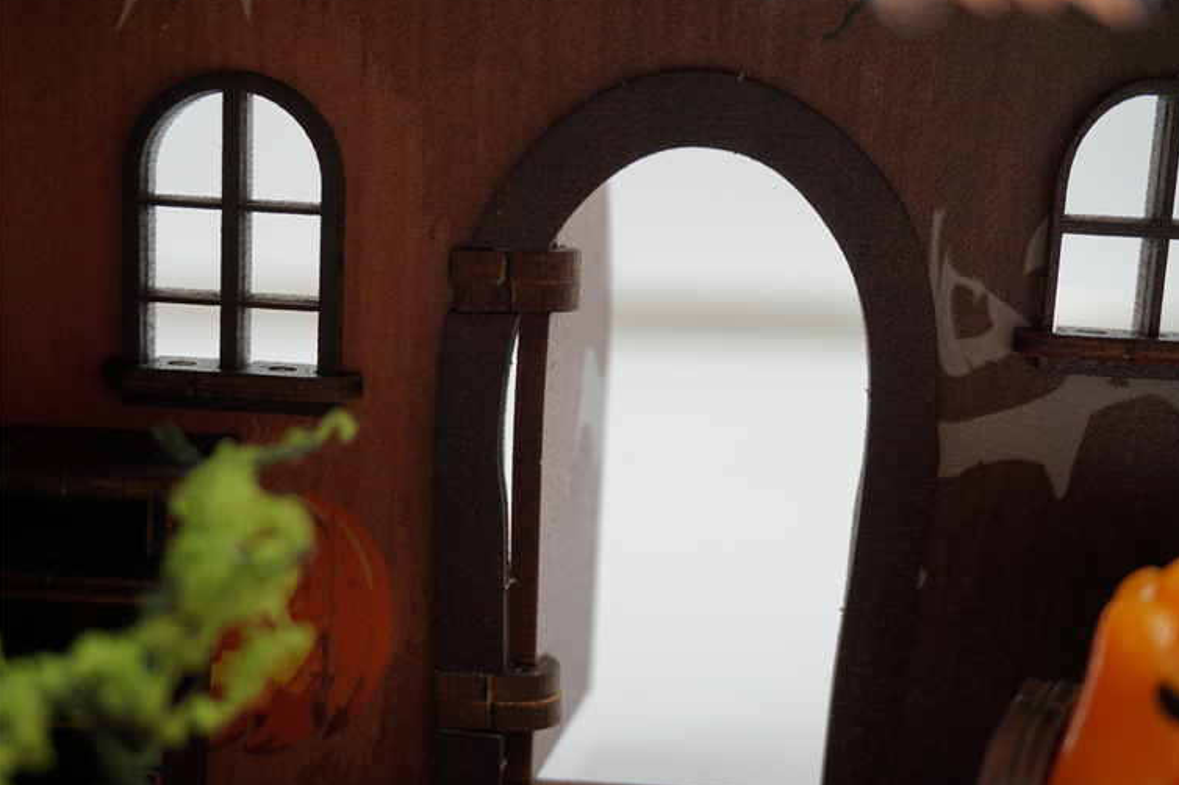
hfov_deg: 37.8
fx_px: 1720
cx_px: 622
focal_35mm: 53
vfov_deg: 25.7
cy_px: 406
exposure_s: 1/60
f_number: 5.6
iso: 100
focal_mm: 33
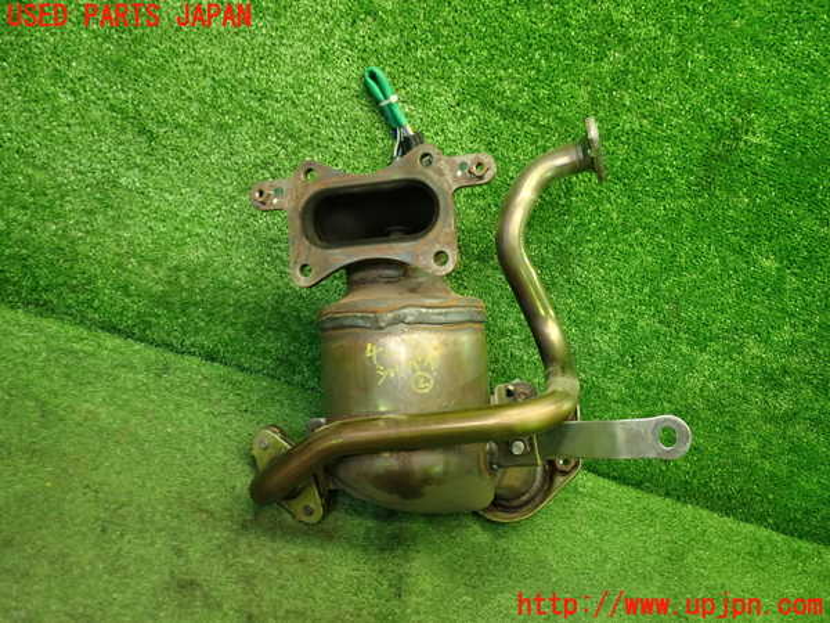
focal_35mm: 30
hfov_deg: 60.0
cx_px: 415
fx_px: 719
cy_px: 312
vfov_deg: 46.8
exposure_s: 1/30
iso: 200
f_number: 2.3
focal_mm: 5.4
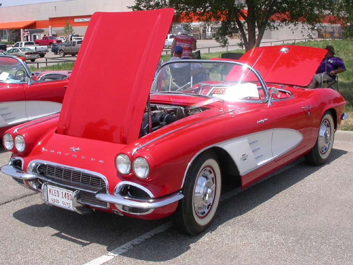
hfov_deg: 37.5
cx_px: 163
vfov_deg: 28.5
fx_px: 520
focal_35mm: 51
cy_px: 122
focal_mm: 7.85
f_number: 7.5
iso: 100
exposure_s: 1/353
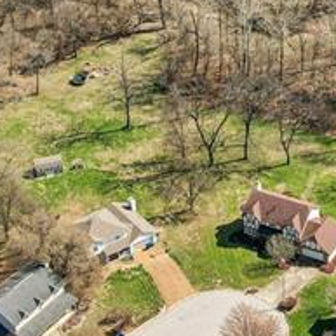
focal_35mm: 99
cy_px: 28
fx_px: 1087
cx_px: 298
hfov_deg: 17.3
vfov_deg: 17.3
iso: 100
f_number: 2.8
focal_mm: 8.4
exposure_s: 1/1250
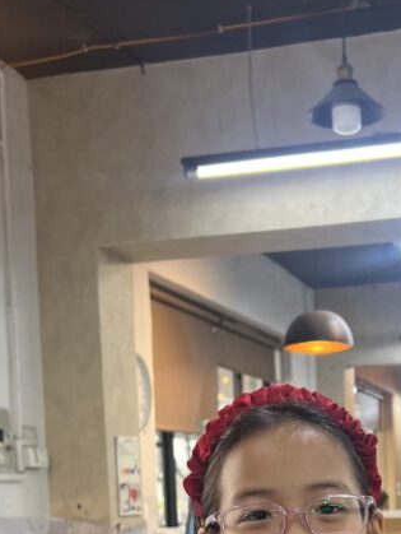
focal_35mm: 62
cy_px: 562
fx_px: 956
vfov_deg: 28.7
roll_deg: +0.9
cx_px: 311
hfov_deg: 23.4
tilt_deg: -5.7
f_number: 1.5
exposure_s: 1/100
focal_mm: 5.7
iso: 100
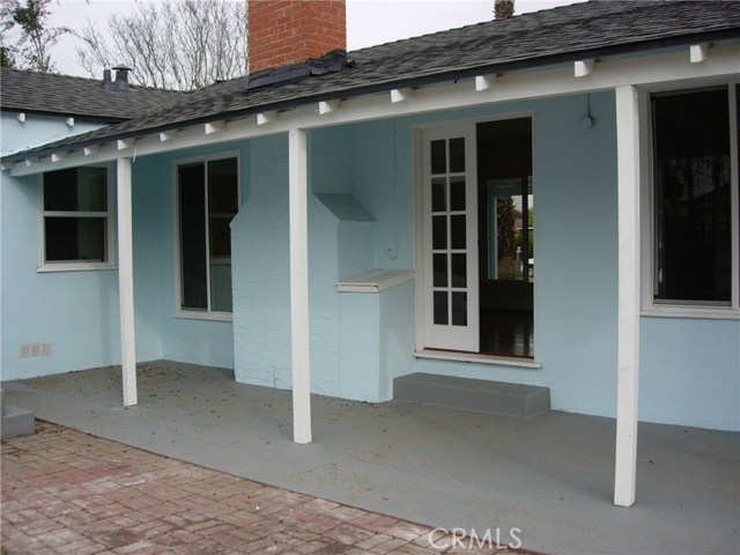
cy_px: 278
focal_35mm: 38
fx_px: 812
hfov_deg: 49.0
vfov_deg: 37.7
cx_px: 370
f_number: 2.8
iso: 64
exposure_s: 1/627
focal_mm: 7.8
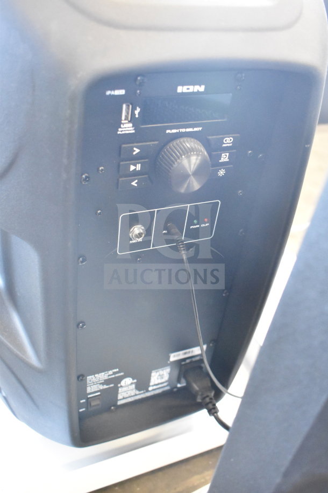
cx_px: 164
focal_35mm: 36
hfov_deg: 36.9
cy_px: 246
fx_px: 492
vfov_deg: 53.1
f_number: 4
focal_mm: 24
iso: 9000
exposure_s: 1/40
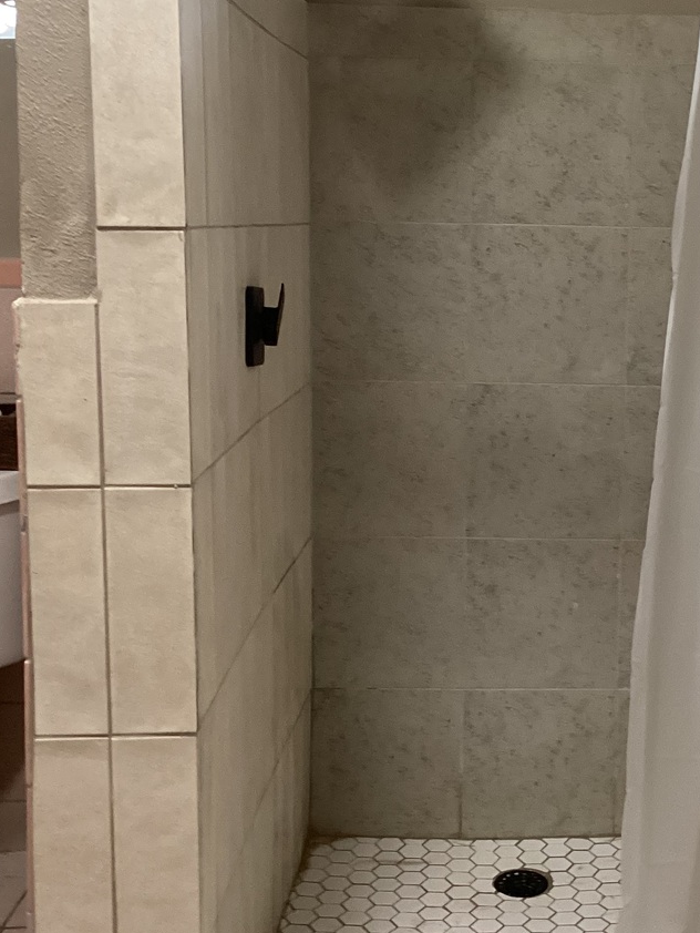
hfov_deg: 27.0
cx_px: 552
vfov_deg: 36.1
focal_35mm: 53
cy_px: 390
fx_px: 1428
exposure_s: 1/60
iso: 250
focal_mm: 3.3
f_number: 2.4
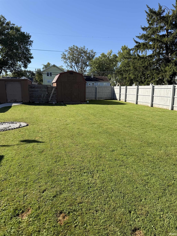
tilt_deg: -12.6
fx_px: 164
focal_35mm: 24
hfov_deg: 56.8
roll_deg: -1.0
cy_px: 118
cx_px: 88
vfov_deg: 71.6
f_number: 1.78
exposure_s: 1/2801
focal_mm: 6.76
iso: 80
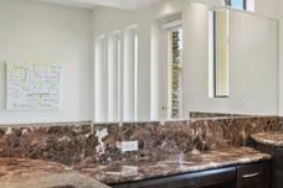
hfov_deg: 38.0
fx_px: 354
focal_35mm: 45
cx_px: 293
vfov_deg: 29.9
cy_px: 97
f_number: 8
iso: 400
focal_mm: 16
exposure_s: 1/25
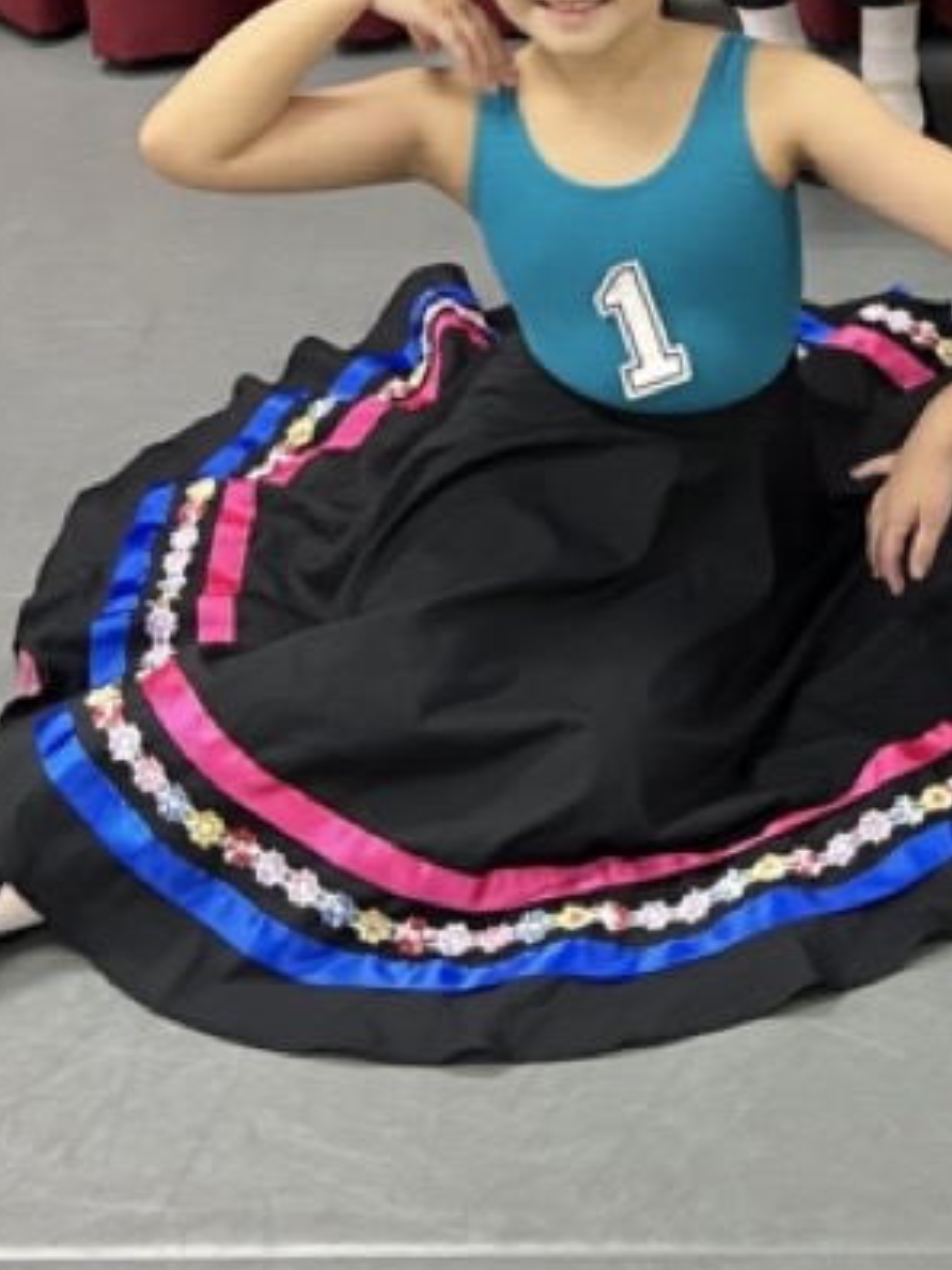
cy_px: -144
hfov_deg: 17.0
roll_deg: +1.9
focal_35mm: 84
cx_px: 1058
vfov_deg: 22.0
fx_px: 3080
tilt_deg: -17.7
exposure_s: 1/50
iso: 250
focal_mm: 5.7
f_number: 1.5
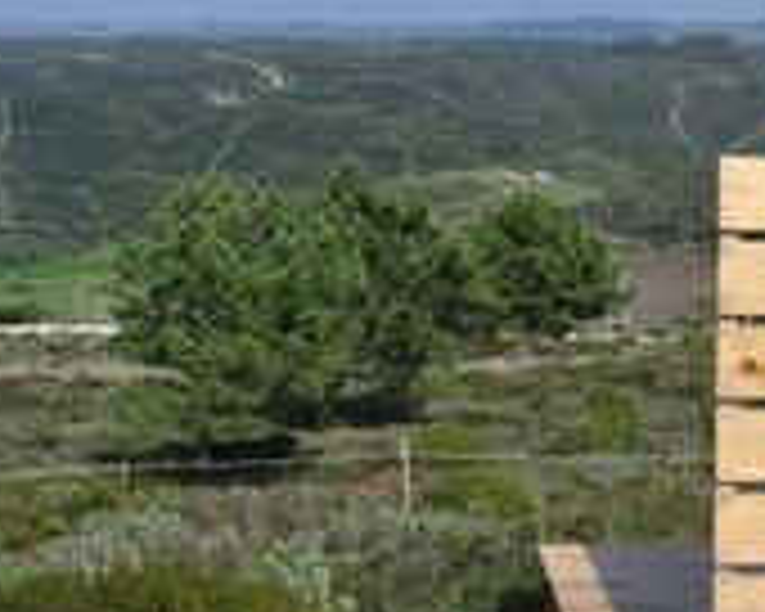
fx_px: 2174
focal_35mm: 96
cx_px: 1170
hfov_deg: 17.7
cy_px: 500
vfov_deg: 15.9
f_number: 5
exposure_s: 1/1250
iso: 100
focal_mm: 11
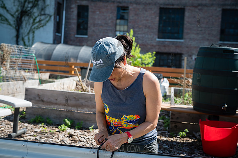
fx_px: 291
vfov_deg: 30.5
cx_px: 119
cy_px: 79
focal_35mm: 44
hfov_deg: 44.5
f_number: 3.5
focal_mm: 44
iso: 100
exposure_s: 1/400
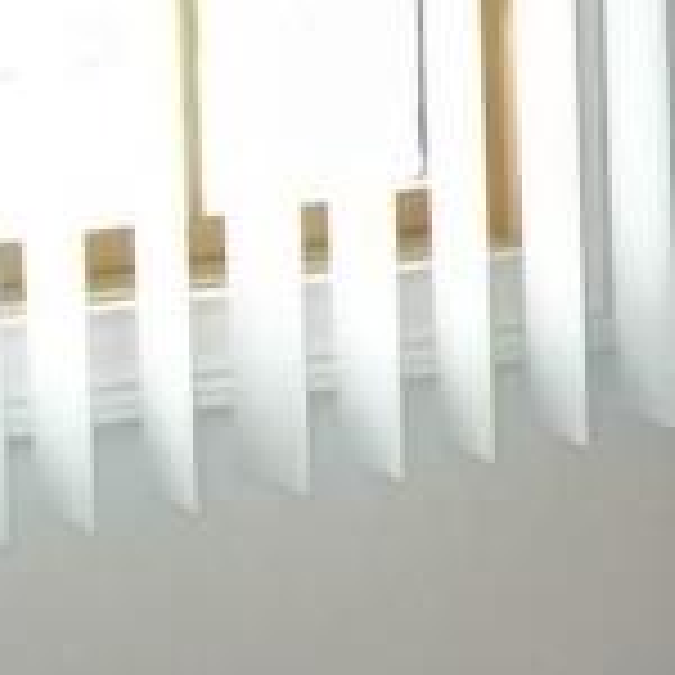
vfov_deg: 8.0
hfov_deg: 7.4
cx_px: 1827
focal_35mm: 217
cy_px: -148
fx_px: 4787
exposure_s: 1/30
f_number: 3.1
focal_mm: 6.5
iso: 320
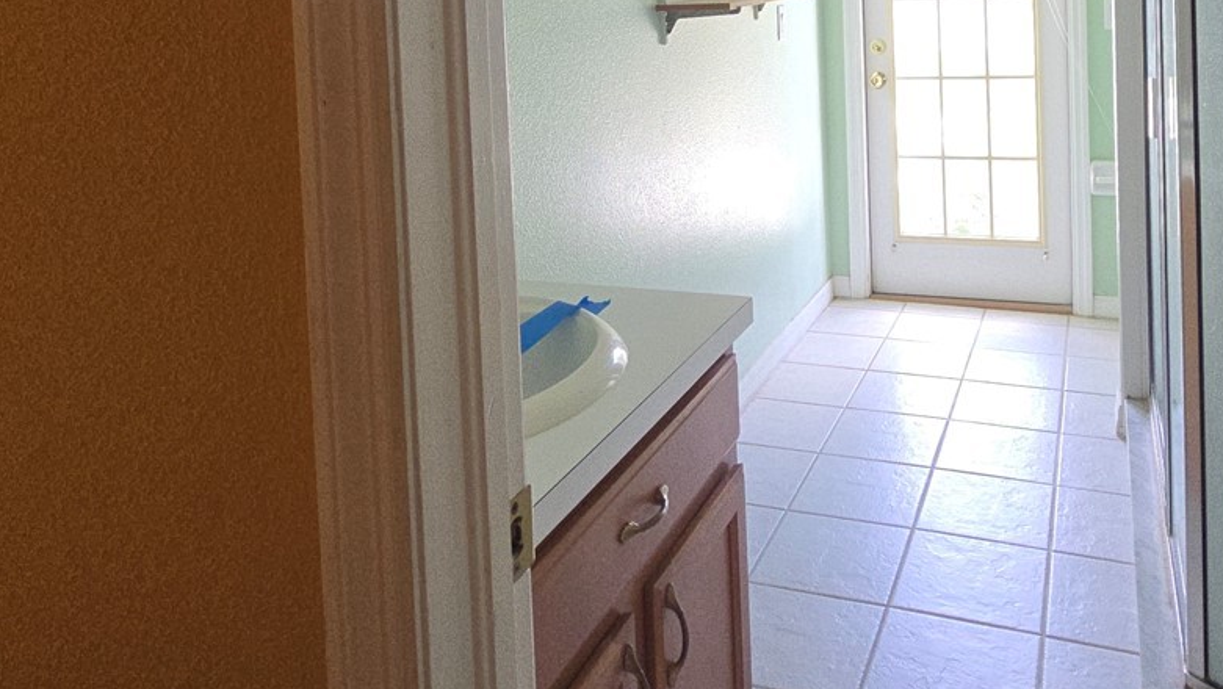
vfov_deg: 36.8
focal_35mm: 29
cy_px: 30
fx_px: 941
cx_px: 744
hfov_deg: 65.3
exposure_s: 1/100
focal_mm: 2.2
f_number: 2.2
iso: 100
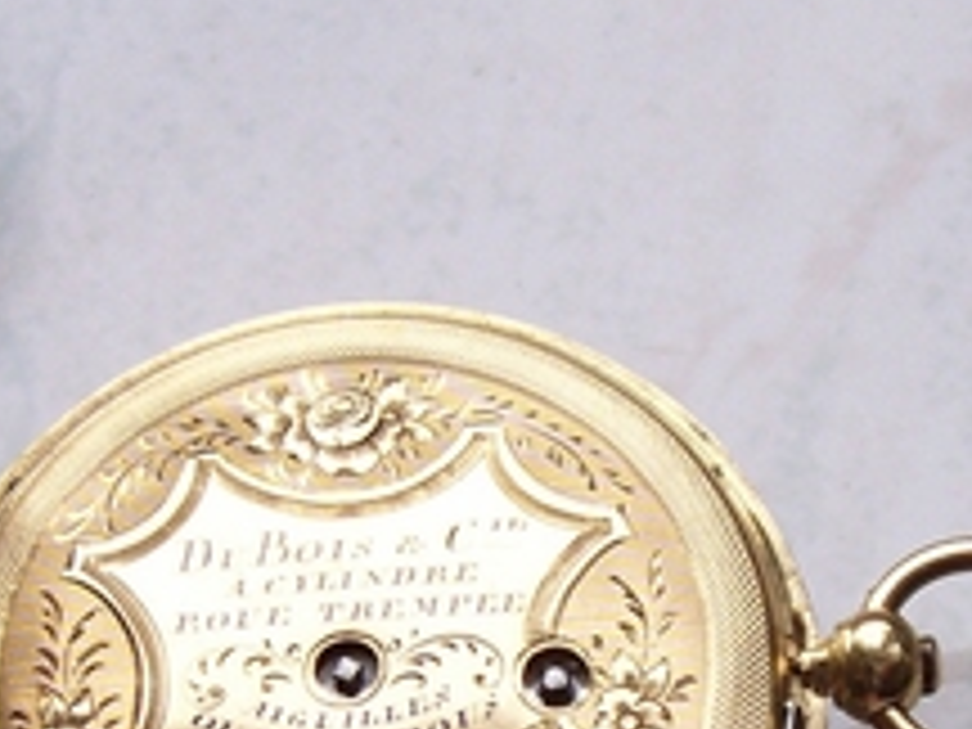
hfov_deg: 29.1
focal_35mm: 66
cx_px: 279
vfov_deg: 21.9
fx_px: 1853
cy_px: 601
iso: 80
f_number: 2.7
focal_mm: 5.6
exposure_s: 1/129
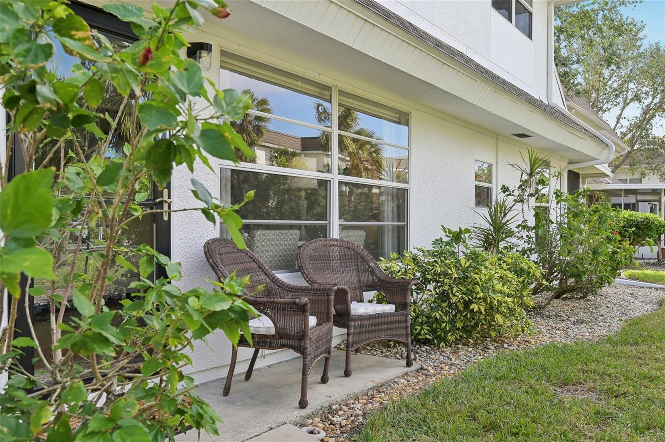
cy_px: 221
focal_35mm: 30
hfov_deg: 62.0
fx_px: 554
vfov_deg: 43.5
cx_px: 332
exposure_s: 1/250
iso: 400
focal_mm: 30
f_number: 8
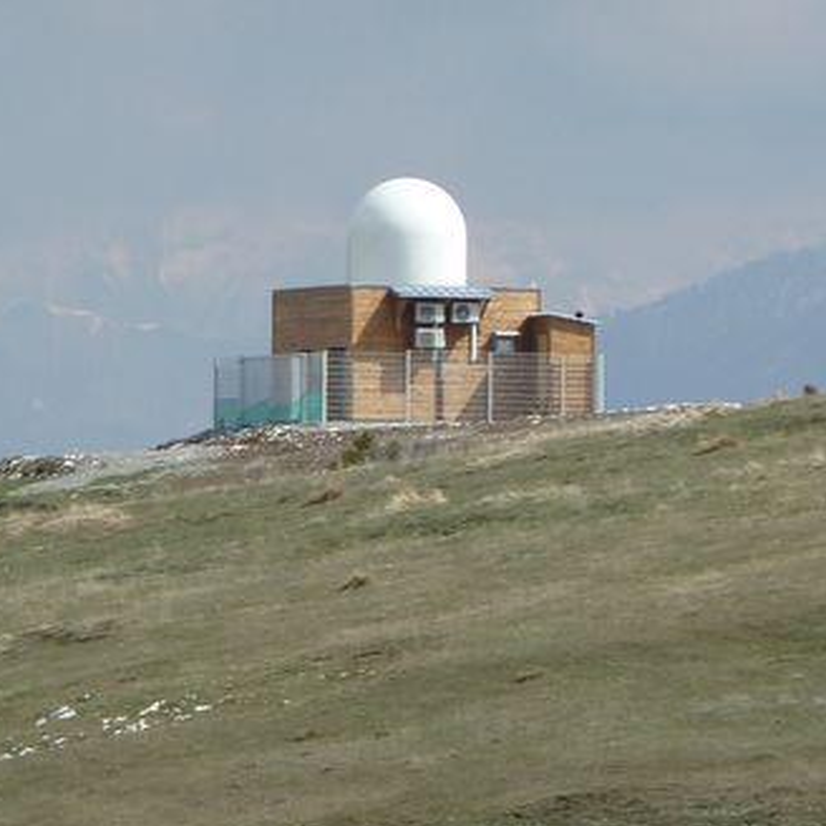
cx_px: 224
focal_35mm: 485
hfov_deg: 3.6
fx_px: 13093
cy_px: 388
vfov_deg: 3.6
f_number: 5.6
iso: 80
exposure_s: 1/400
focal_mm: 37
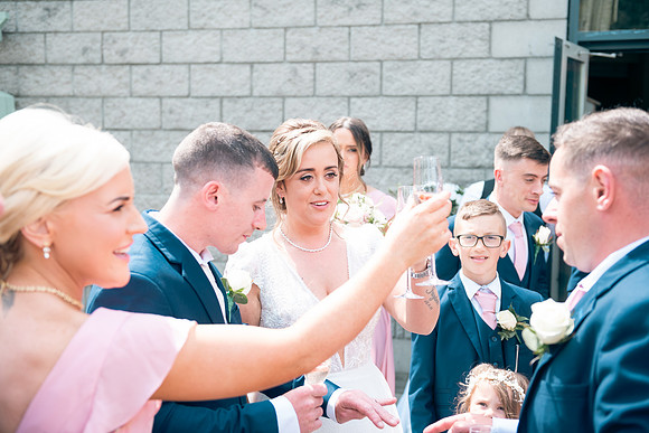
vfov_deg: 30.5
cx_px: 324
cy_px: 216
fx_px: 793
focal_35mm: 44
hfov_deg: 44.5
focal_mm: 44
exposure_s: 1/250
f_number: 3.5
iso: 80
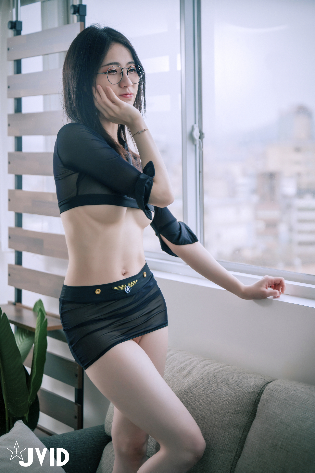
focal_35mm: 70
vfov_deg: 28.9
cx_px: 158
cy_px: 236
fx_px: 920
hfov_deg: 19.4
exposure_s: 1/250
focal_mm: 70
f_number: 3.2
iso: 320
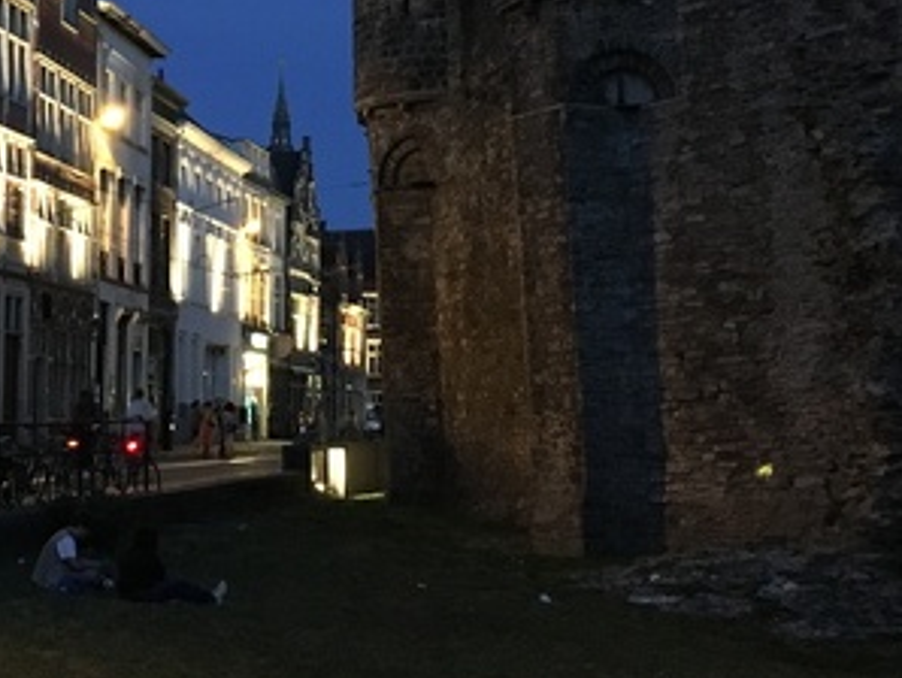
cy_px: 215
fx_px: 2008
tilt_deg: +6.6
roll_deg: +0.3
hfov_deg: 24.6
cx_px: 103
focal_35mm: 77
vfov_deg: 19.1
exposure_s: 1/17
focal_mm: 4.15
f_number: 2.2
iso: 400
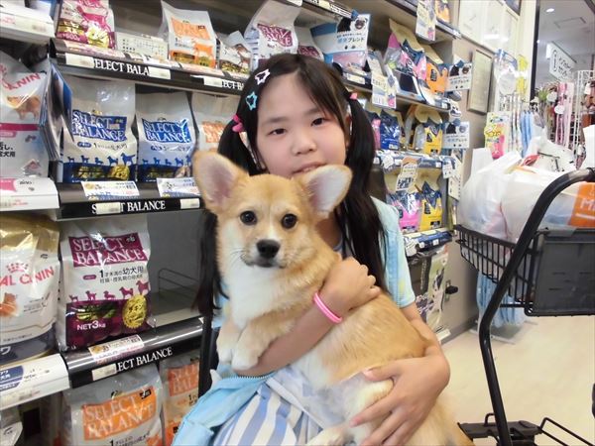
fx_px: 447
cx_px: 298
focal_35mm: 26
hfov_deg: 67.3
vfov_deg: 53.1
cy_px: 223
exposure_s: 1/60
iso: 400
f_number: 3.5
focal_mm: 4.6
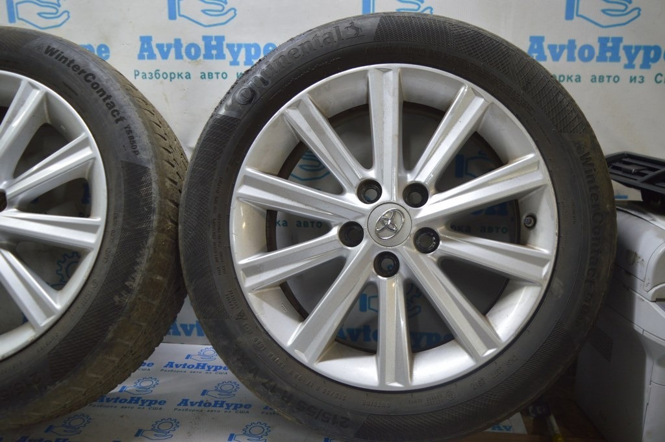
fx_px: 609
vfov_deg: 39.9
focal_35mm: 33
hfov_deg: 57.3
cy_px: 221
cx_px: 332
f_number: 3.8
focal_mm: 22
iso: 400
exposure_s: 1/40
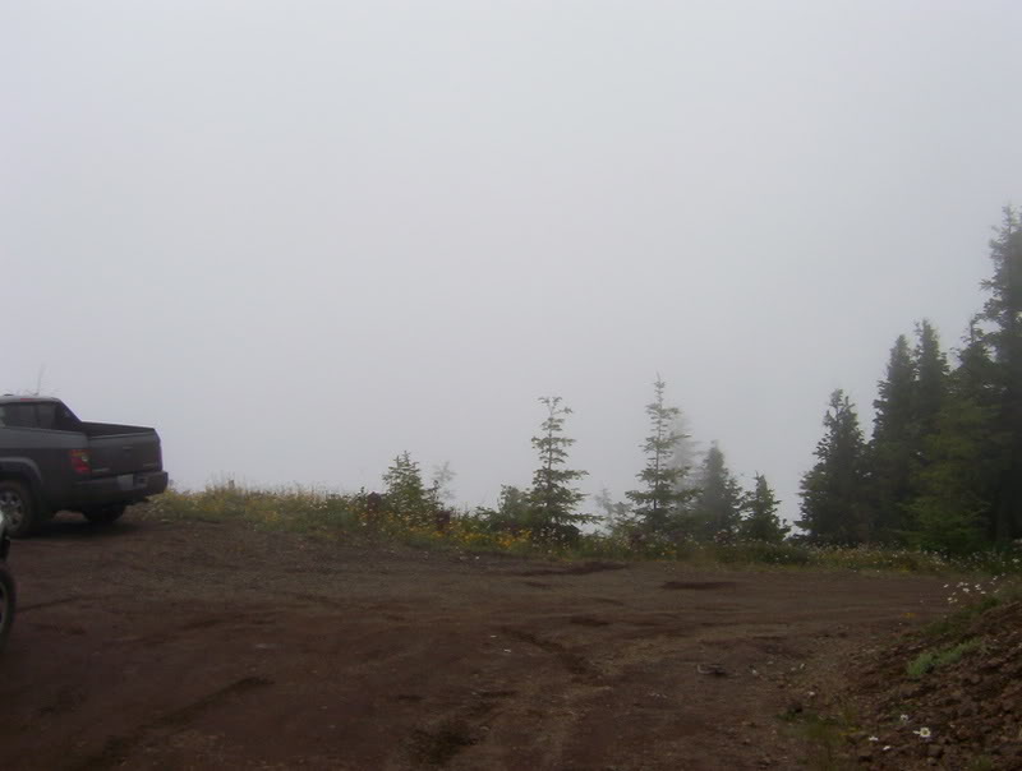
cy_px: 386
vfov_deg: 39.8
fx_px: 1065
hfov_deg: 51.2
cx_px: 511
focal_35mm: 36
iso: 100
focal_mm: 5.54
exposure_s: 1/1050
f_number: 5.24
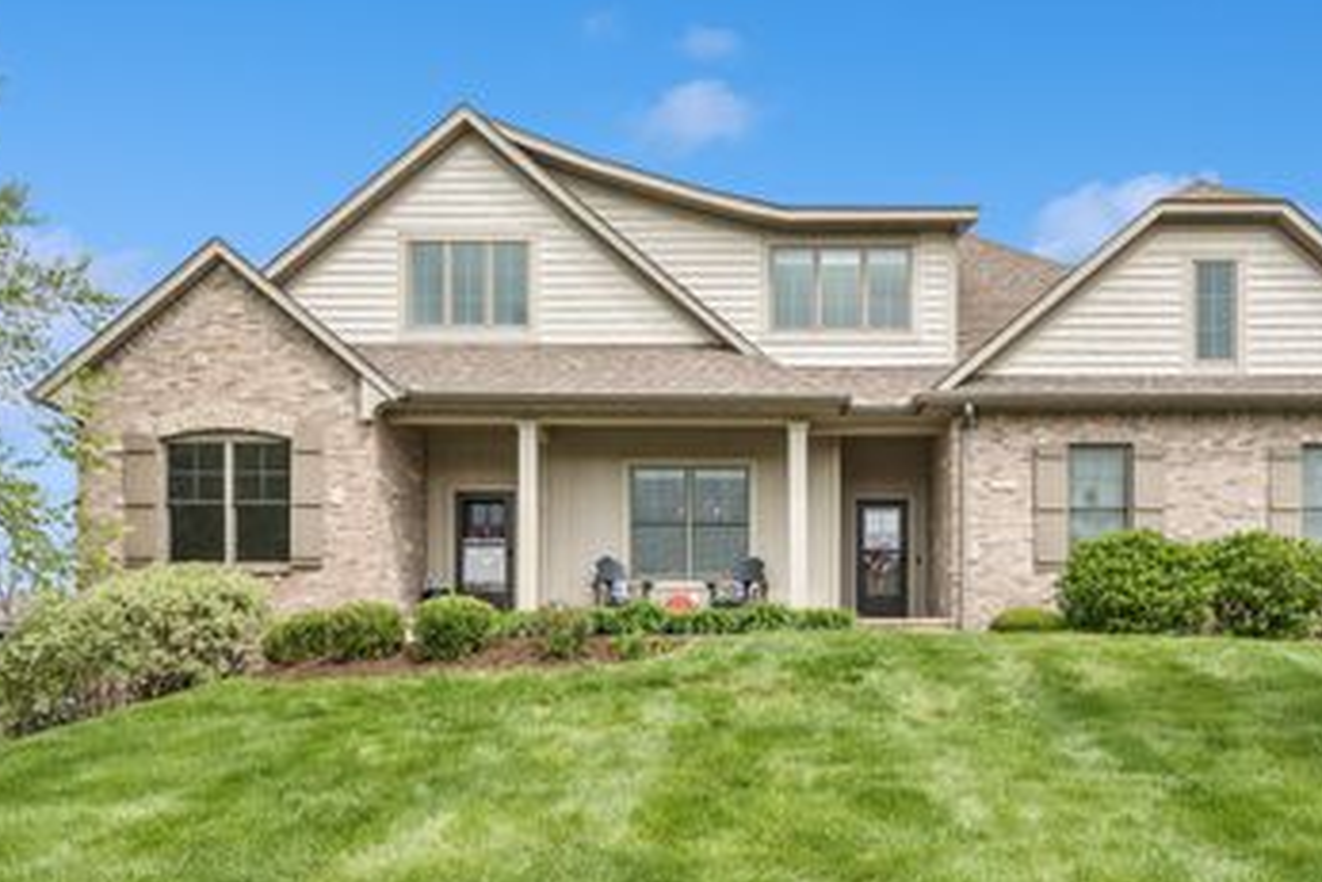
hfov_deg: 68.9
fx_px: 955
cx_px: 772
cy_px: 380
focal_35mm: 26
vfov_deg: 49.5
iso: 400
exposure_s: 1/1000
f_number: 9
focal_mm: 18
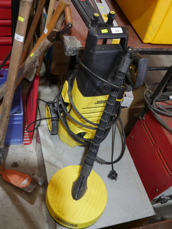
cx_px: 86
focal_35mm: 38
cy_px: 114
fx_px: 252
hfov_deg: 37.8
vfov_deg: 49.0
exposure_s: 1/60
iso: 400
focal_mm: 19
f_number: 4.1
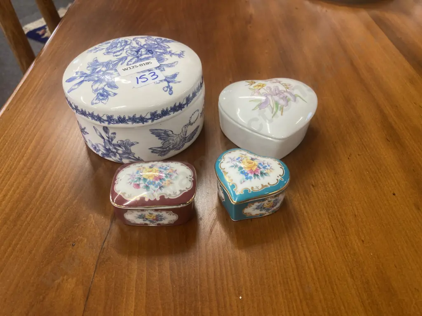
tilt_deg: -43.8
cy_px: 158
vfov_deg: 49.7
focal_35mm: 28
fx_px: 341
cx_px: 211
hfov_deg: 63.4
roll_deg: +0.7
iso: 64
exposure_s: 1/50
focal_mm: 3.99
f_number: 1.8
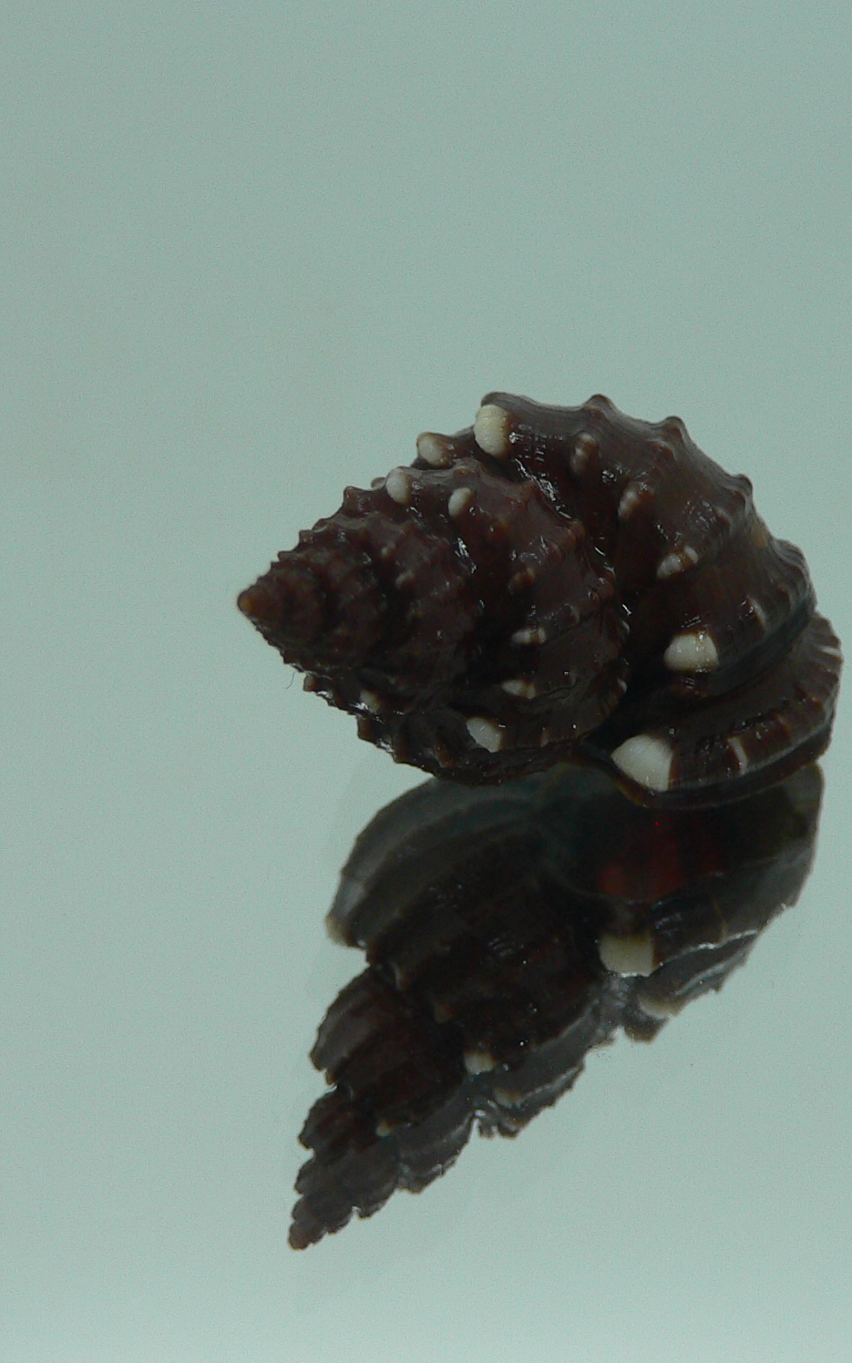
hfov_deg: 25.7
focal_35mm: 50
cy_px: 688
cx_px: 554
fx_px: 1858
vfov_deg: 40.3
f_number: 2.8
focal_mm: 4.6
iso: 80
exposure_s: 1/60
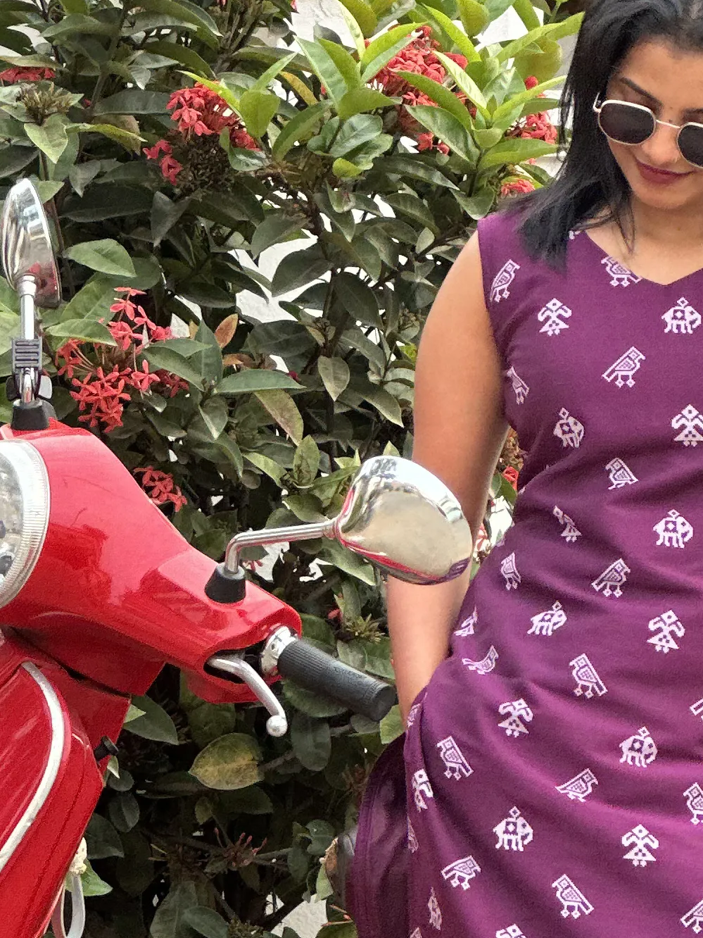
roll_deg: -1.1
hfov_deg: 6.4
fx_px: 6309
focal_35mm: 233
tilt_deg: -2.1
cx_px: 310
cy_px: 427
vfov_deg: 8.5
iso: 64
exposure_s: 1/121
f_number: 2.8
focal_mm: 9
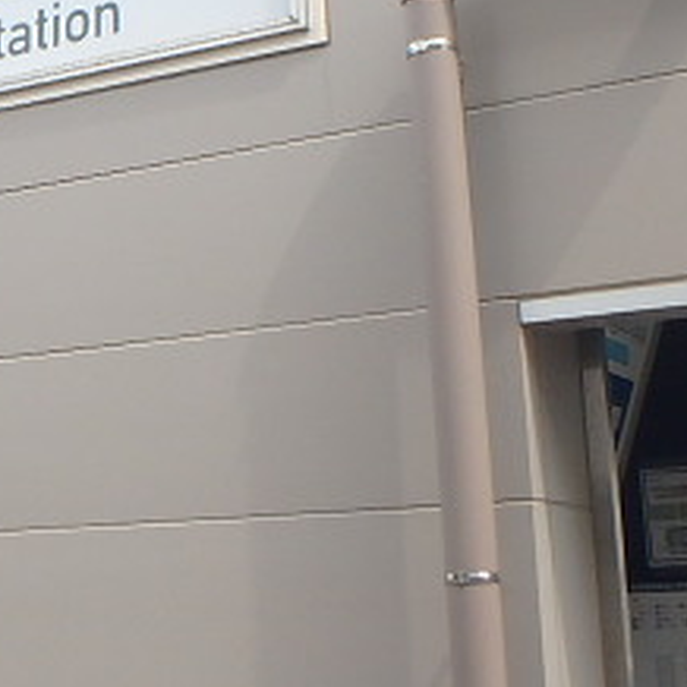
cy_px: 227
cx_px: 41
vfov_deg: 21.3
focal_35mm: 81
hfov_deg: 20.8
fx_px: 1819
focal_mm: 3.7
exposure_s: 1/500
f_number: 3.5
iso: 125
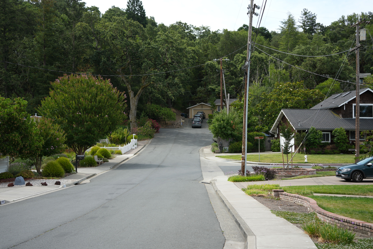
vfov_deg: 27.0
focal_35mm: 50
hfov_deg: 39.6
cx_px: 186
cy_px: 124
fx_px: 518
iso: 125
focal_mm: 50
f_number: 4.5
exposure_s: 1/400
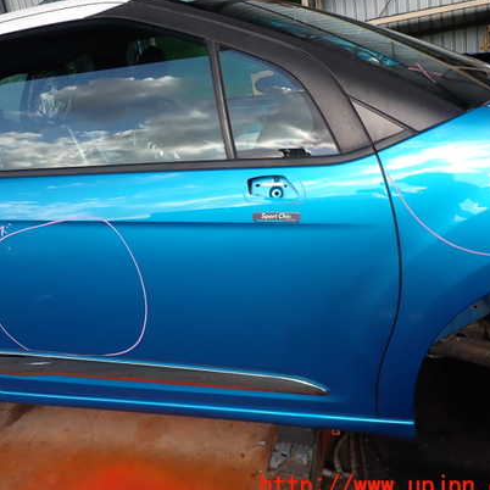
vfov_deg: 49.7
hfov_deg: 49.0
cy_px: 228
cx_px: 169
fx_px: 528
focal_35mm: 33
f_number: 2.8
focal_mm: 4.5
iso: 100
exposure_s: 1/320
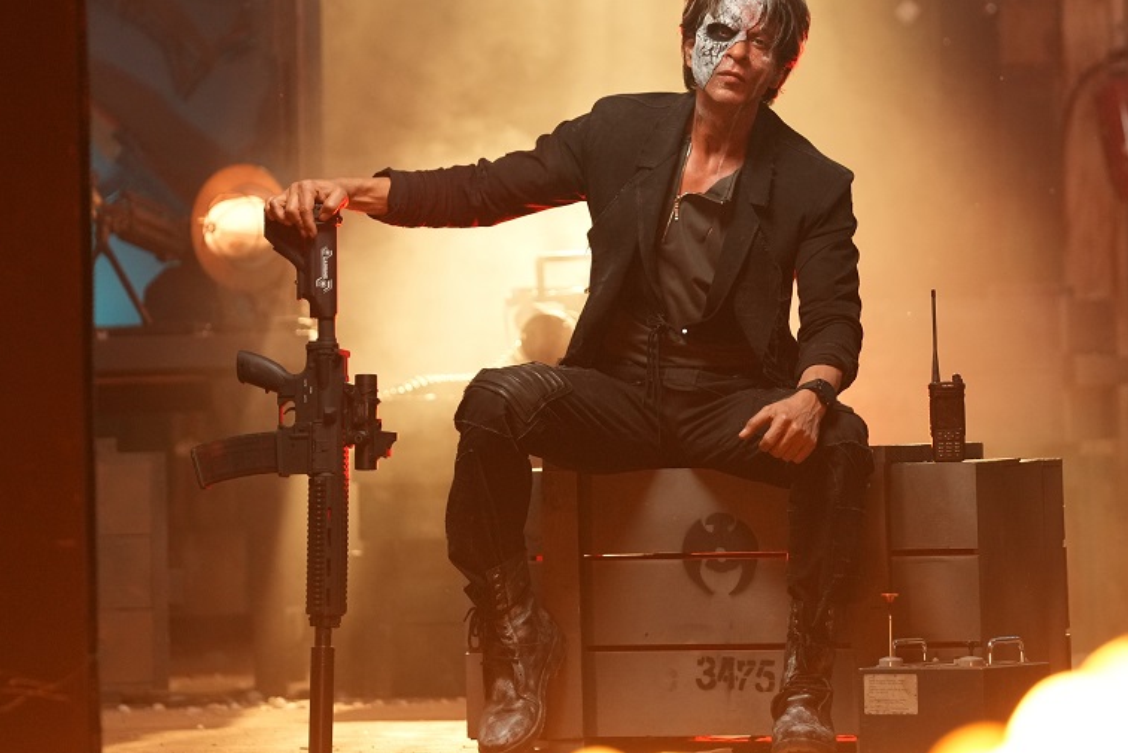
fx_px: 7646
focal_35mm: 244
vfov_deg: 5.6
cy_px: 251
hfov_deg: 8.4
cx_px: 679
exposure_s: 1/320
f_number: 2.8
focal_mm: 154
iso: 2000
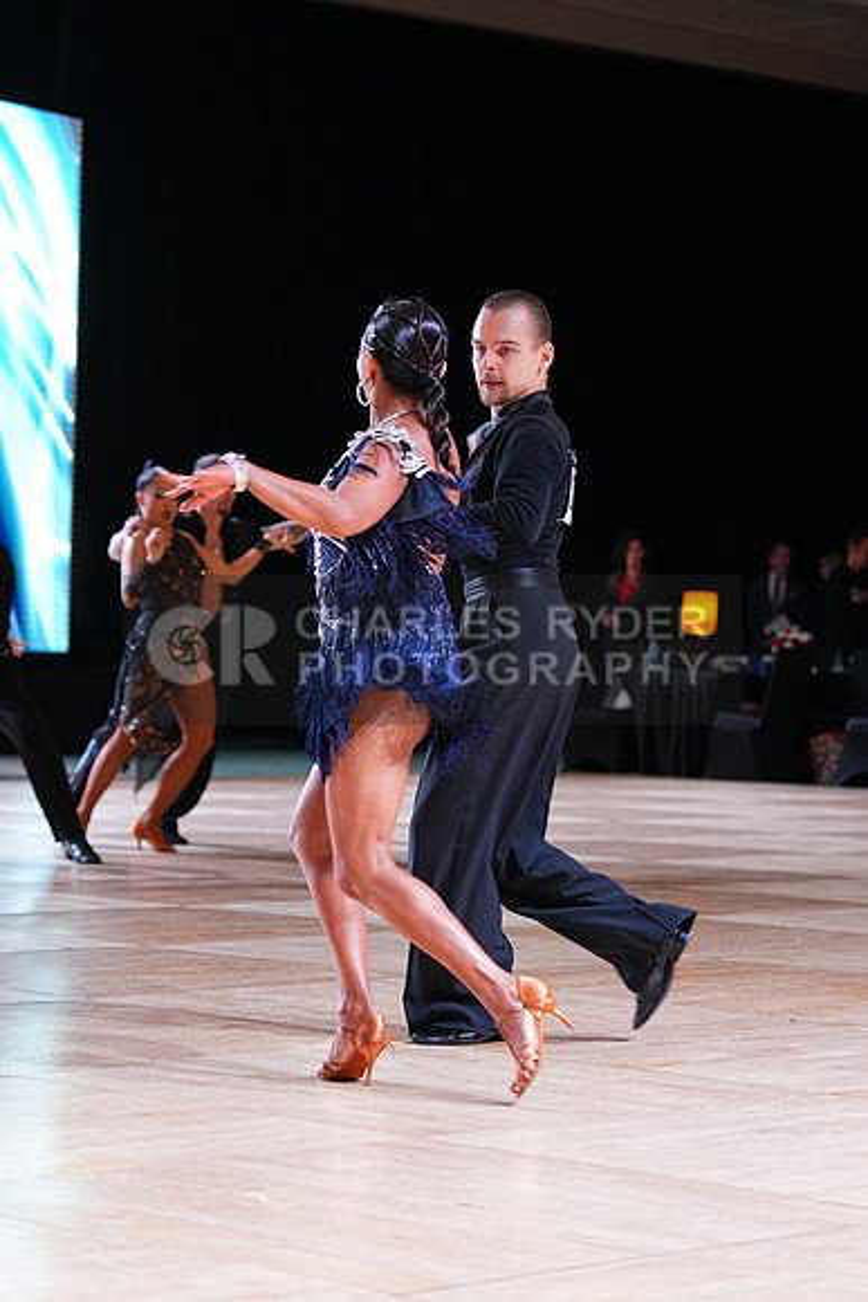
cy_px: 651
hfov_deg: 13.8
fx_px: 3578
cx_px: 434
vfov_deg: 20.6
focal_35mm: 99
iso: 2500
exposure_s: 1/400
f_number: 4
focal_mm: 99
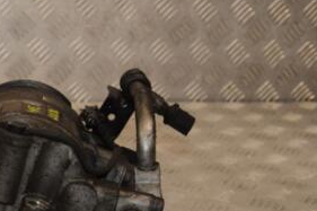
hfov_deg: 21.0
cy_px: 174
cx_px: 61
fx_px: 845
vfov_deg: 14.1
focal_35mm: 96
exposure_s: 1/200
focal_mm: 30
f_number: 6.3
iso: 800
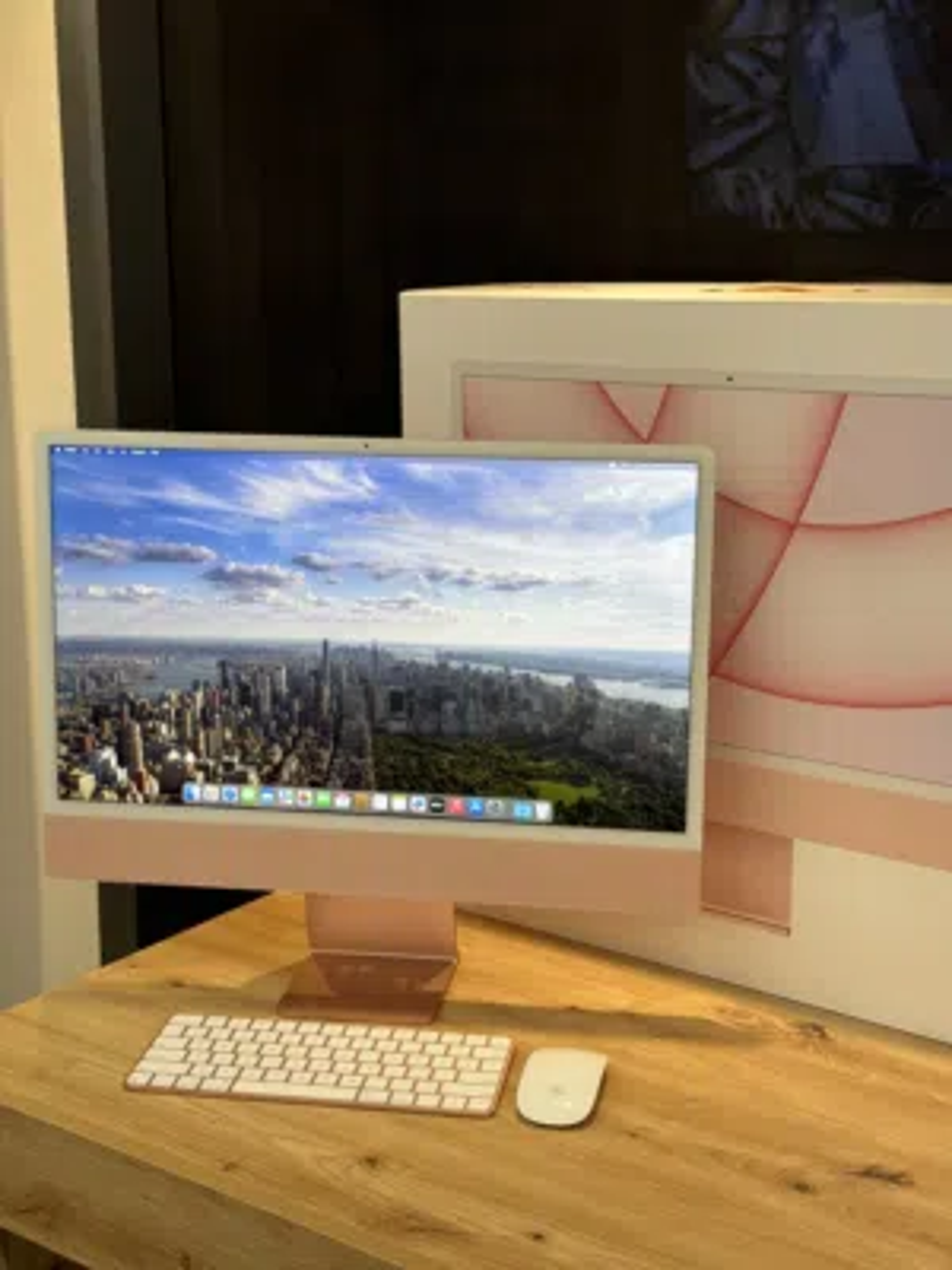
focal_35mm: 48
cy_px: 635
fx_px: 1760
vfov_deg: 39.7
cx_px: 476
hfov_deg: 30.3
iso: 64
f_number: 1.78
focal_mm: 6.76
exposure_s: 1/100
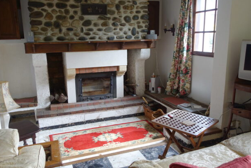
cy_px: 83
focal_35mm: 30
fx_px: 209
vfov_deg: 43.6
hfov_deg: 61.9
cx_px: 121
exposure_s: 1/30
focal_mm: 8.8
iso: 125
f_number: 2.5
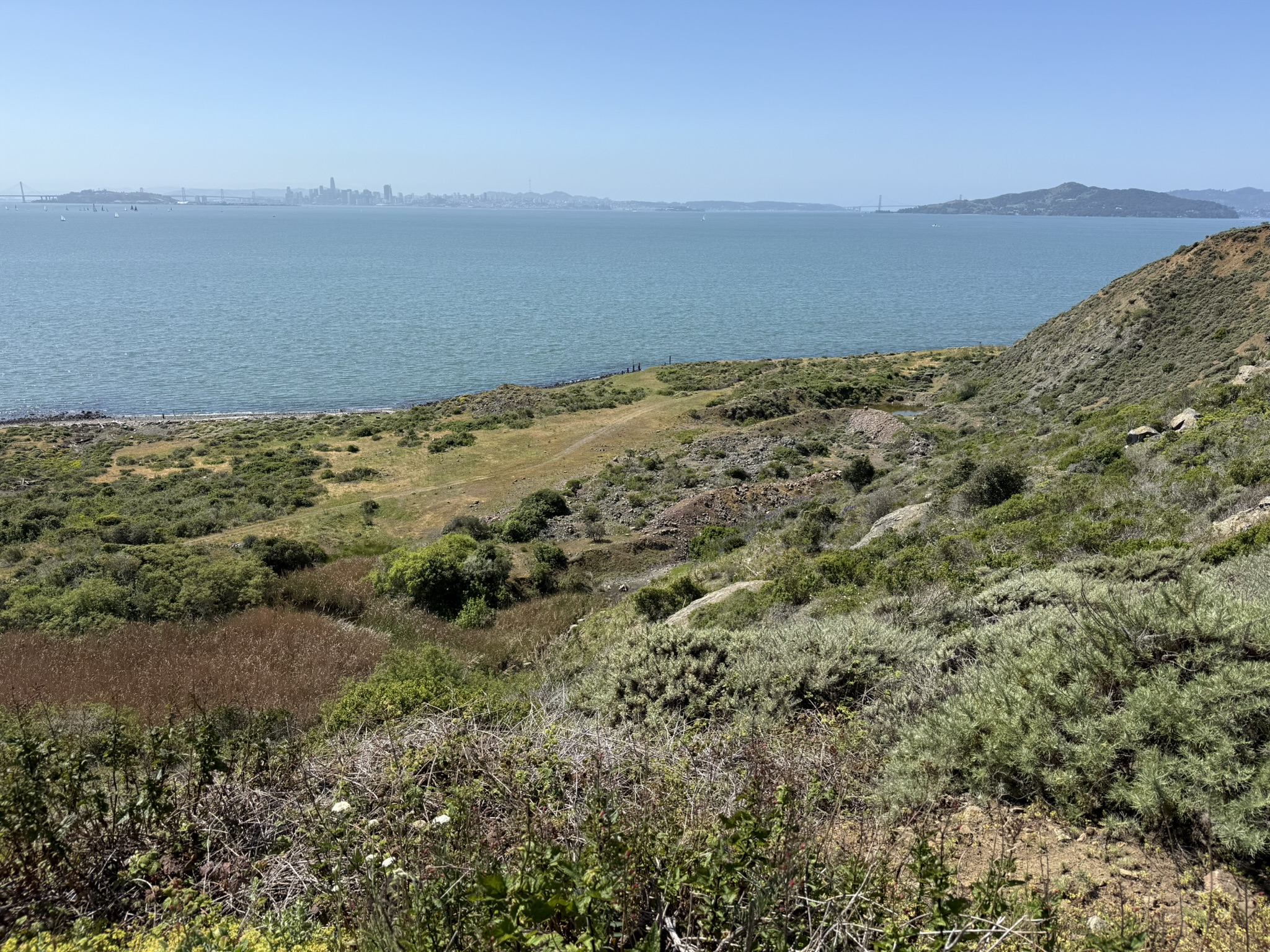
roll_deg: -0.3
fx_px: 881
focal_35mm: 24
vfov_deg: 56.8
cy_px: 476
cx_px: 635
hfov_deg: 71.6
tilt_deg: -17.0
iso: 80
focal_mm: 6.76
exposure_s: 1/4405
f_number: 1.78
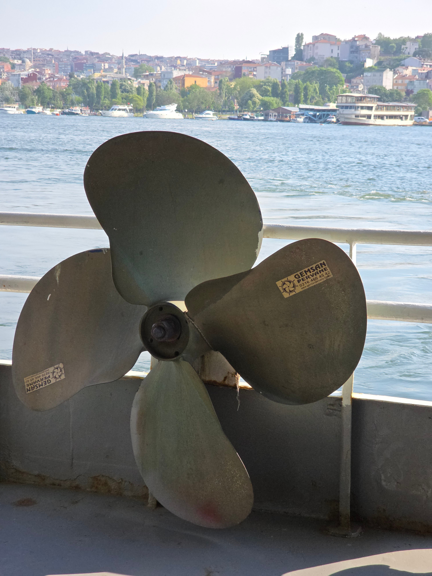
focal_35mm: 69
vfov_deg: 28.2
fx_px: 1148
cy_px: 288
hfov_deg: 21.3
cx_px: 216
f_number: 2.4
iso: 50
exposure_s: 1/852
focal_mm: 7.9
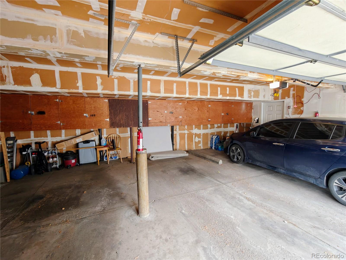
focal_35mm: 15
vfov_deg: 81.7
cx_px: 173
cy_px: 130
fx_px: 150
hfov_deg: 98.2
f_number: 2
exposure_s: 1/120
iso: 320
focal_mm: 2.3
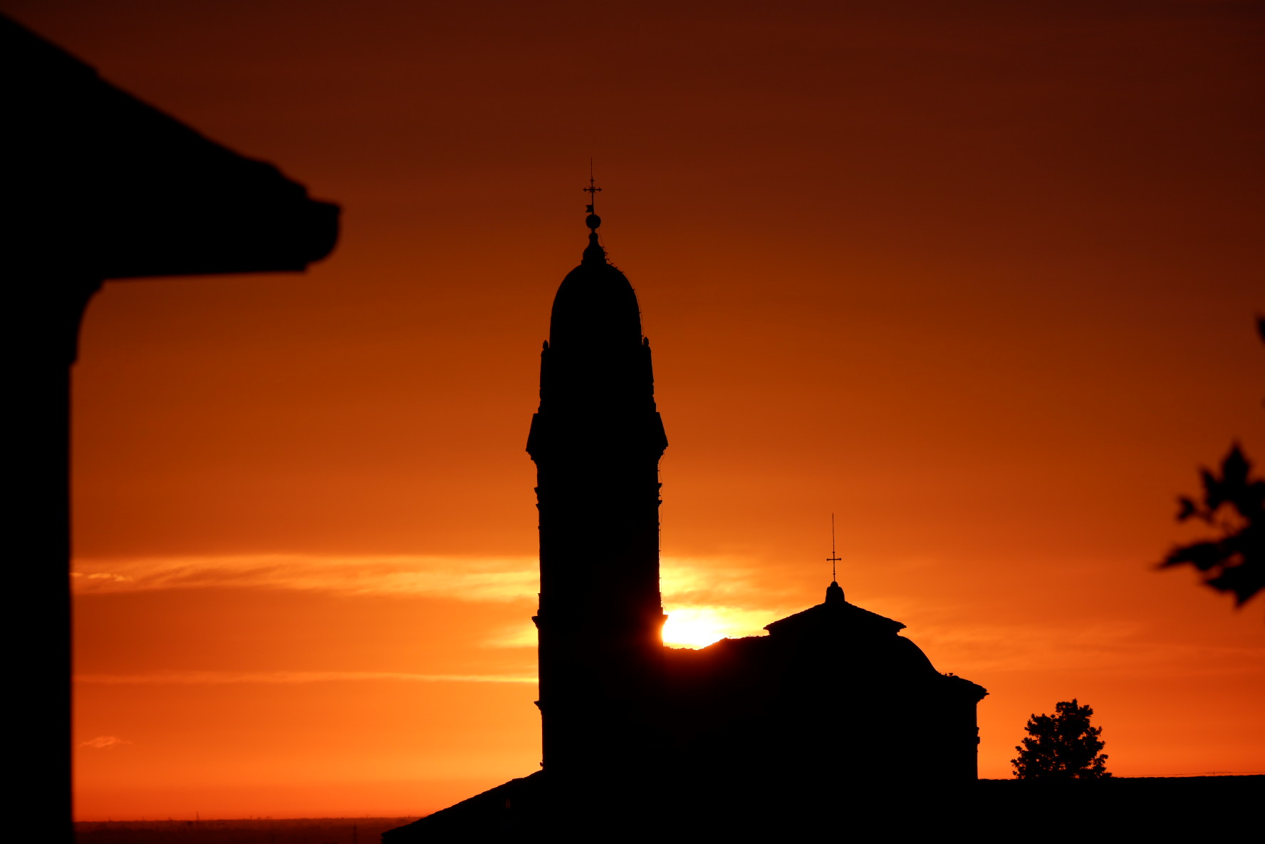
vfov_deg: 4.0
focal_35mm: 345
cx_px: 632
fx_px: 12122
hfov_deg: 6.0
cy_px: 422
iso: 200
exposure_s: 1/420
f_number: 9
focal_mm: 230
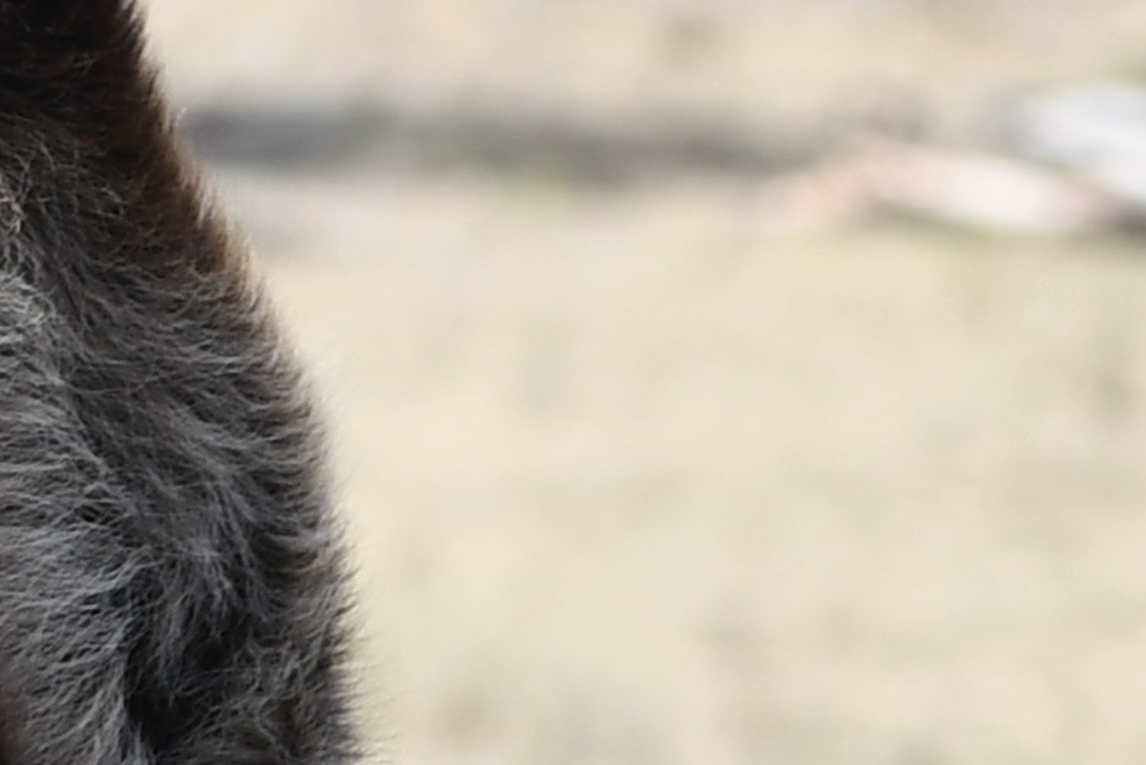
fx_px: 19357
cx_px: 3337
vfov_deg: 2.2
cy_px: 1979
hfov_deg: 3.3
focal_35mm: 608
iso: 125
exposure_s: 1/250
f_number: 8
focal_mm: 55
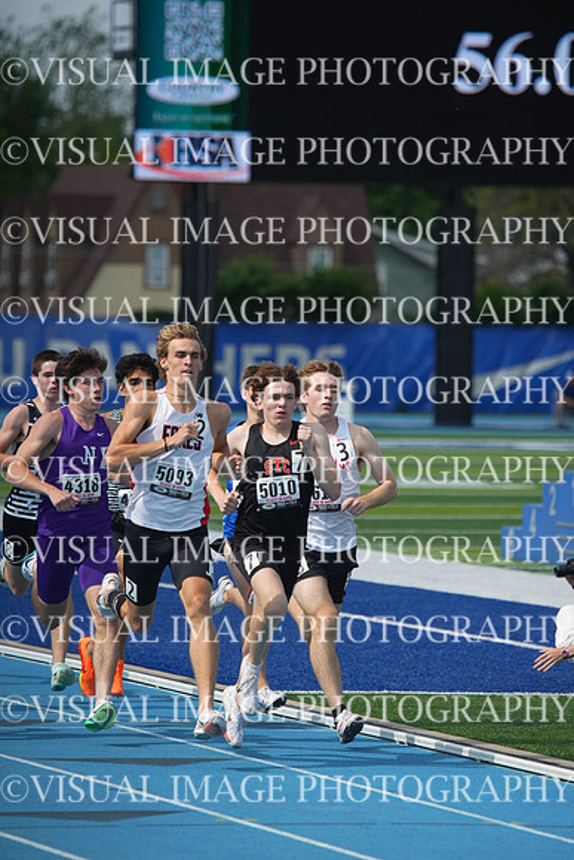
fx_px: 7409
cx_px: 287
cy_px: 430
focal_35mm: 310
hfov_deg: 4.4
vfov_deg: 6.6
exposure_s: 1/2500
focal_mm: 310
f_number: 5.6
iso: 400
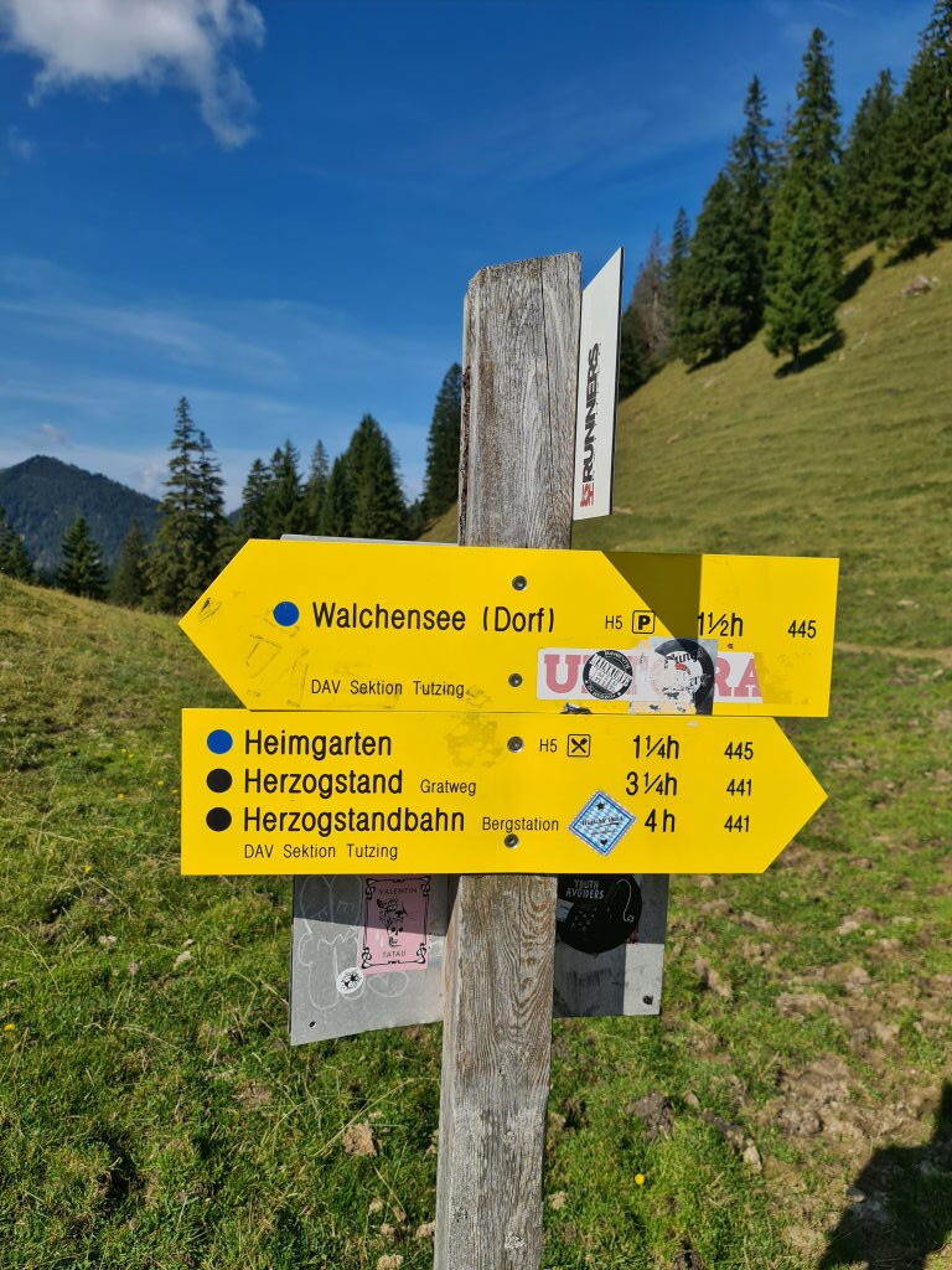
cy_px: 635
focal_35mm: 25
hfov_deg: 54.9
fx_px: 917
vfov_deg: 69.4
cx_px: 476
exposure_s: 1/2152
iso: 50
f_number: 1.8
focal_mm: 7
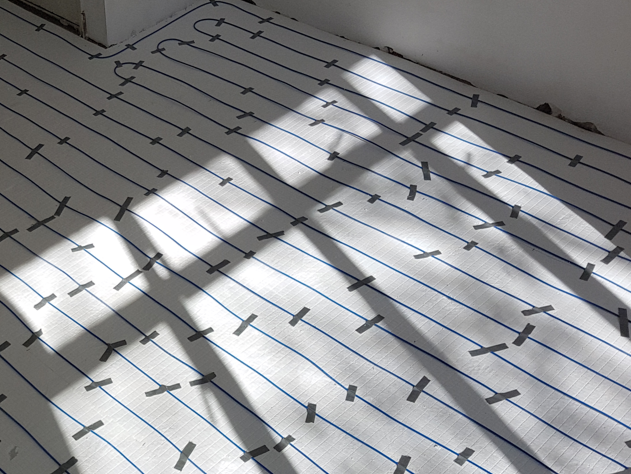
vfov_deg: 30.0
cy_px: 321
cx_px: 115
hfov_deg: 38.0
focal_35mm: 48
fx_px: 875
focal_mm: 4.2
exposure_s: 1/1476
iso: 40
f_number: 1.7
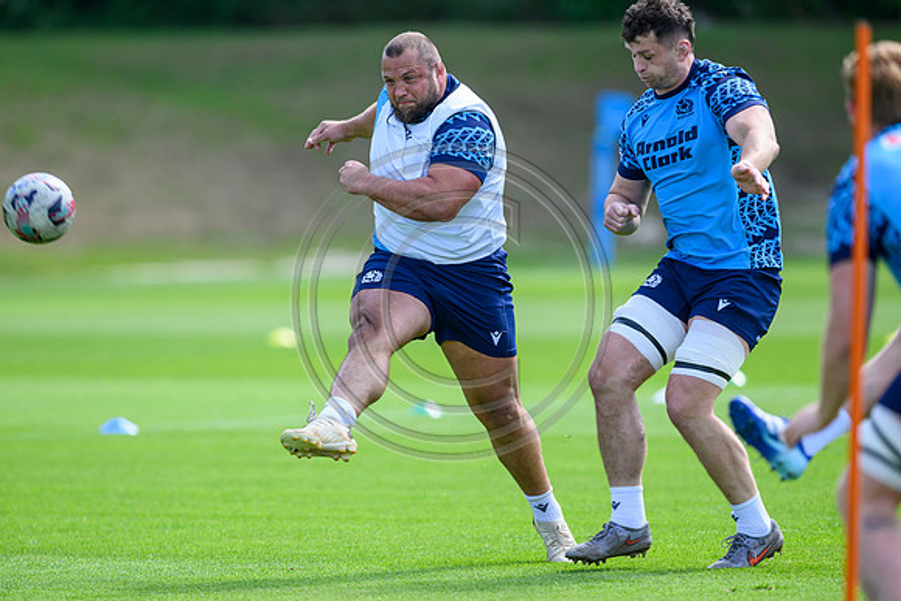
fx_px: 10013
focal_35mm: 400
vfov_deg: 3.4
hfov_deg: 5.2
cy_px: 300
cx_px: 450
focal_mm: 400
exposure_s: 1/1250
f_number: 3.5
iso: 320
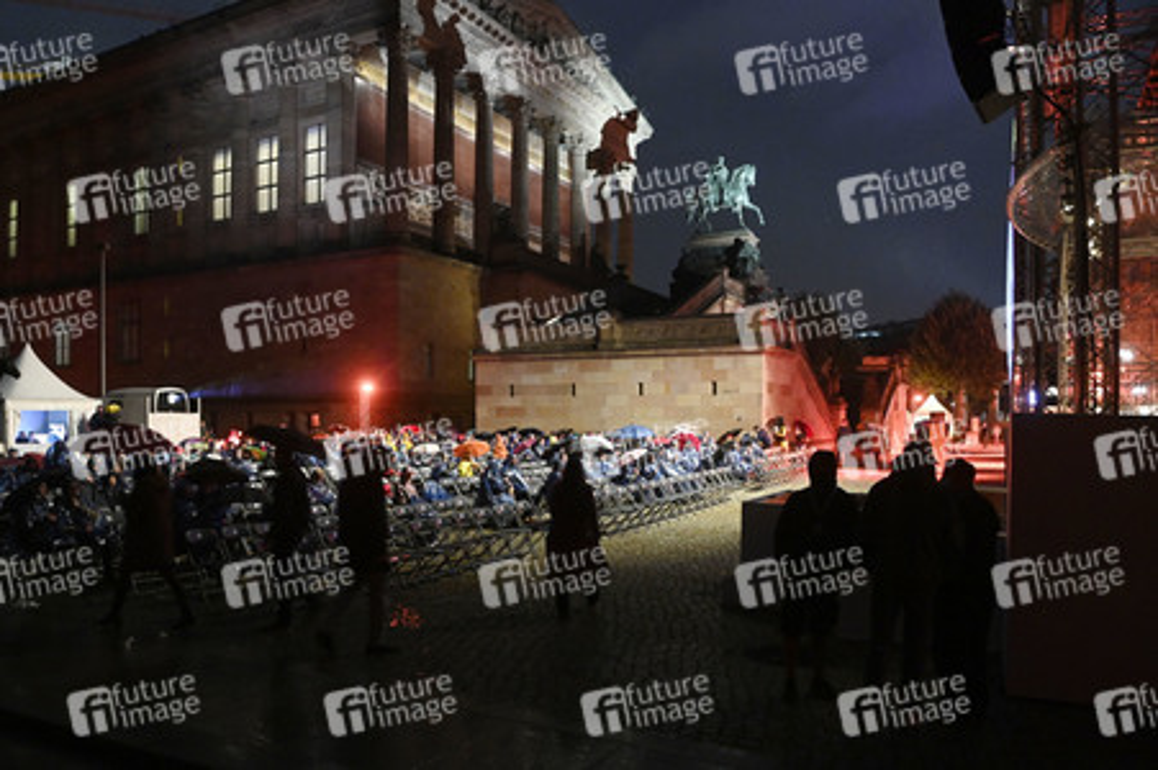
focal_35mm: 24
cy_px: 385
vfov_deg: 53.1
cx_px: 579
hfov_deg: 73.8
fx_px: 771
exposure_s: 1/20
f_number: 4
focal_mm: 24
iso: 8000
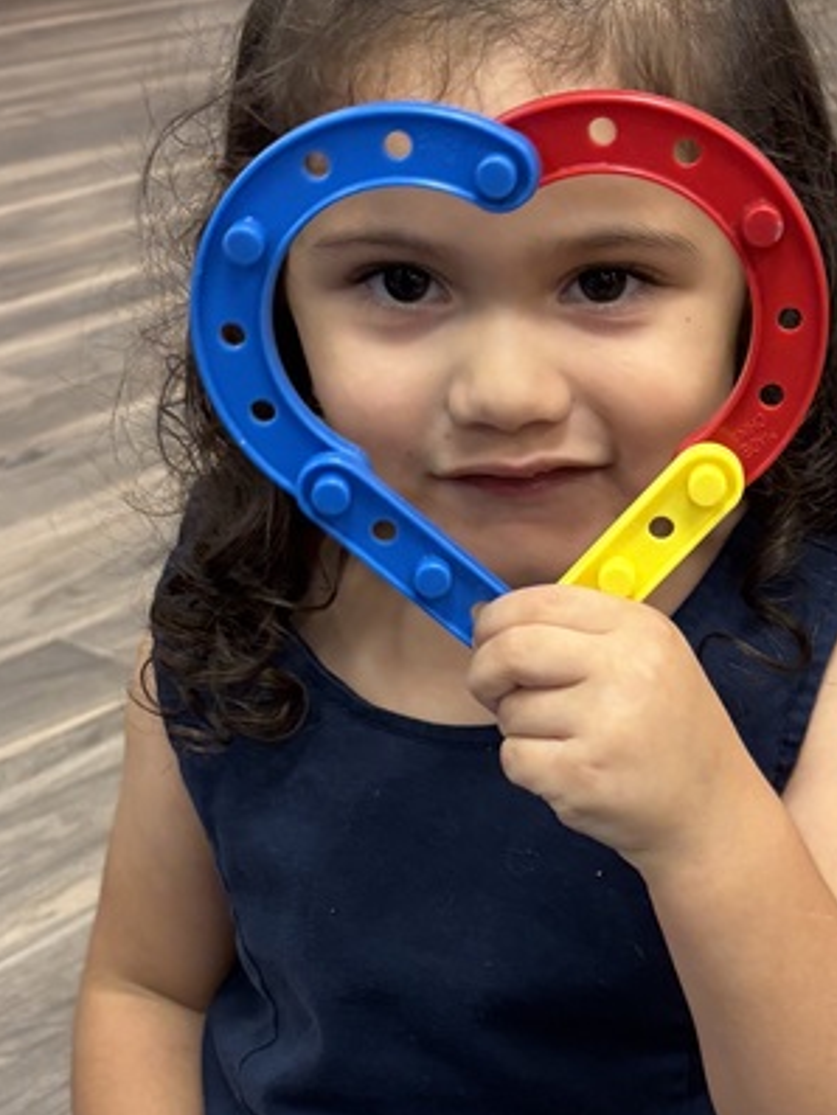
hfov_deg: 21.7
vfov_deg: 28.7
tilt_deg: -28.2
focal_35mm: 67
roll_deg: -1.0
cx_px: 657
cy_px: 781
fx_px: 2159
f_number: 1.6
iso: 200
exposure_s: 1/60
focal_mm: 5.96
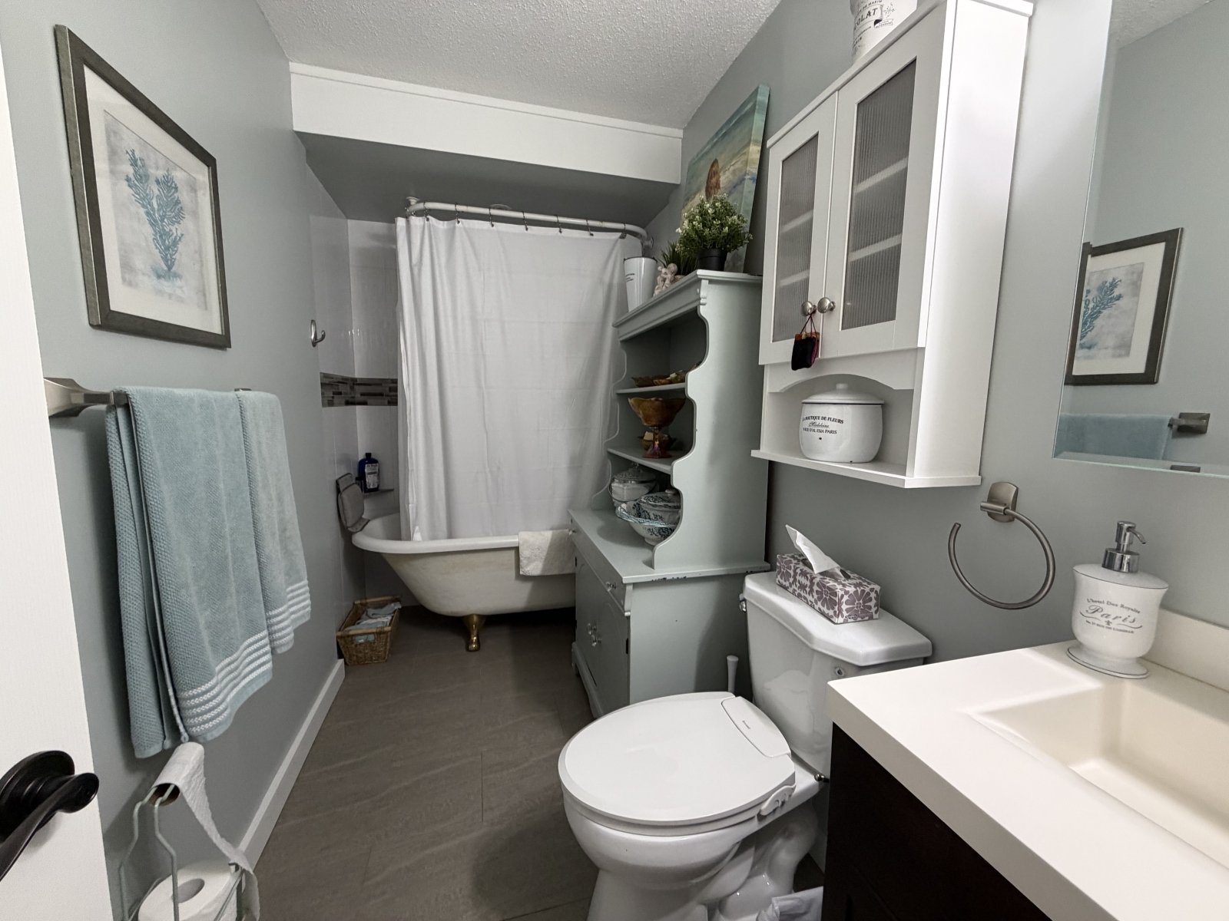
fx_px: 497
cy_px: 460
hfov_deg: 102.1
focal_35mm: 14
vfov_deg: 85.7
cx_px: 614
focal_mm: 2.22
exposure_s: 1/60
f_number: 2.2
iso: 250
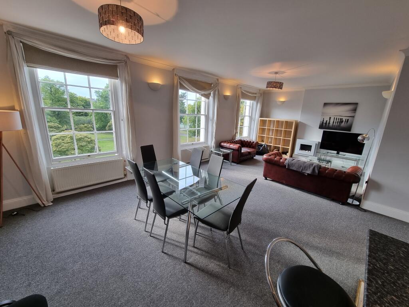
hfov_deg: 106.2
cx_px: 204
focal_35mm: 13
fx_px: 154
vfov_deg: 89.9
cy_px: 154
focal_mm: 2.2
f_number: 2.2
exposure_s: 1/50
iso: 50
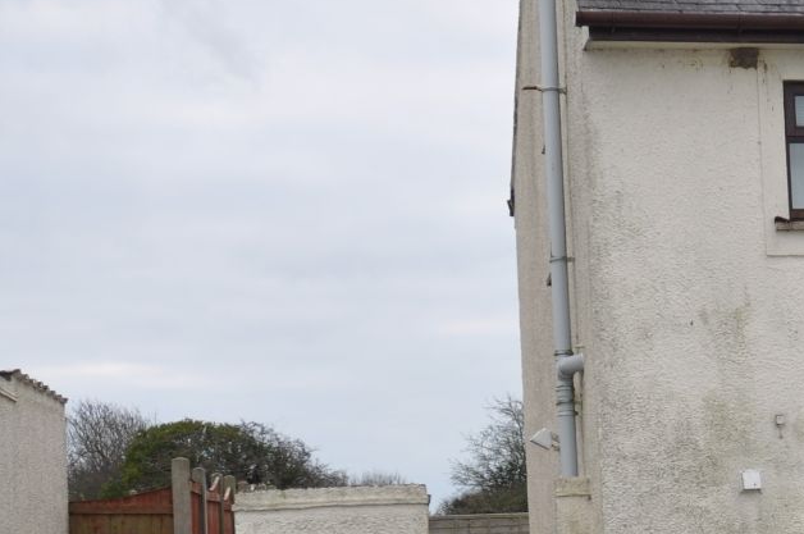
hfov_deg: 21.4
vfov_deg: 15.3
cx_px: 982
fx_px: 1963
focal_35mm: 88
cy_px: 514
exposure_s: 1/200
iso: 200
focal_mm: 18
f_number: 5
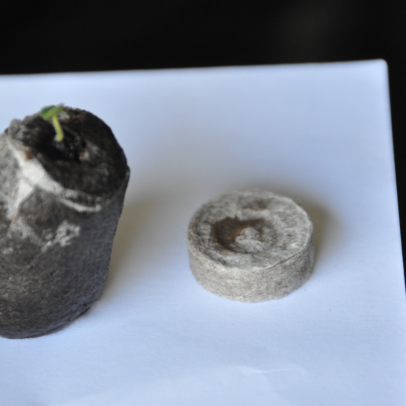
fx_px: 5095
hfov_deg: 4.6
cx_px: 179
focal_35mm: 384
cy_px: 203
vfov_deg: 4.6
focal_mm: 200
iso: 1600
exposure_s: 1/100
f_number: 5.6
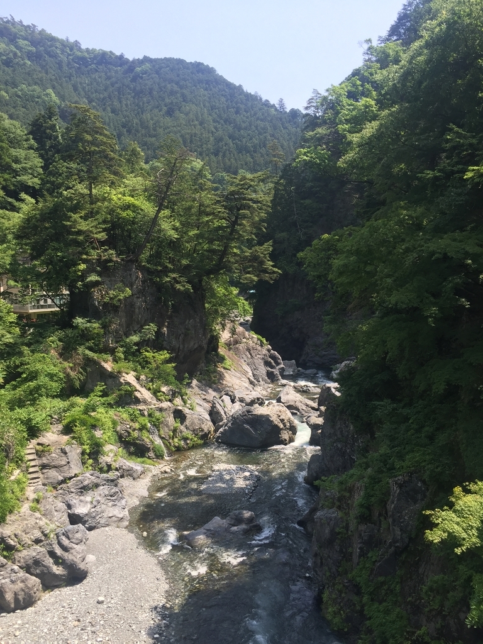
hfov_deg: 48.2
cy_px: 322
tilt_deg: -4.4
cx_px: 242
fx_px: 540
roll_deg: -0.7
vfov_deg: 61.7
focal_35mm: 29
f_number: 2.2
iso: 32
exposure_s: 1/746
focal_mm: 4.15
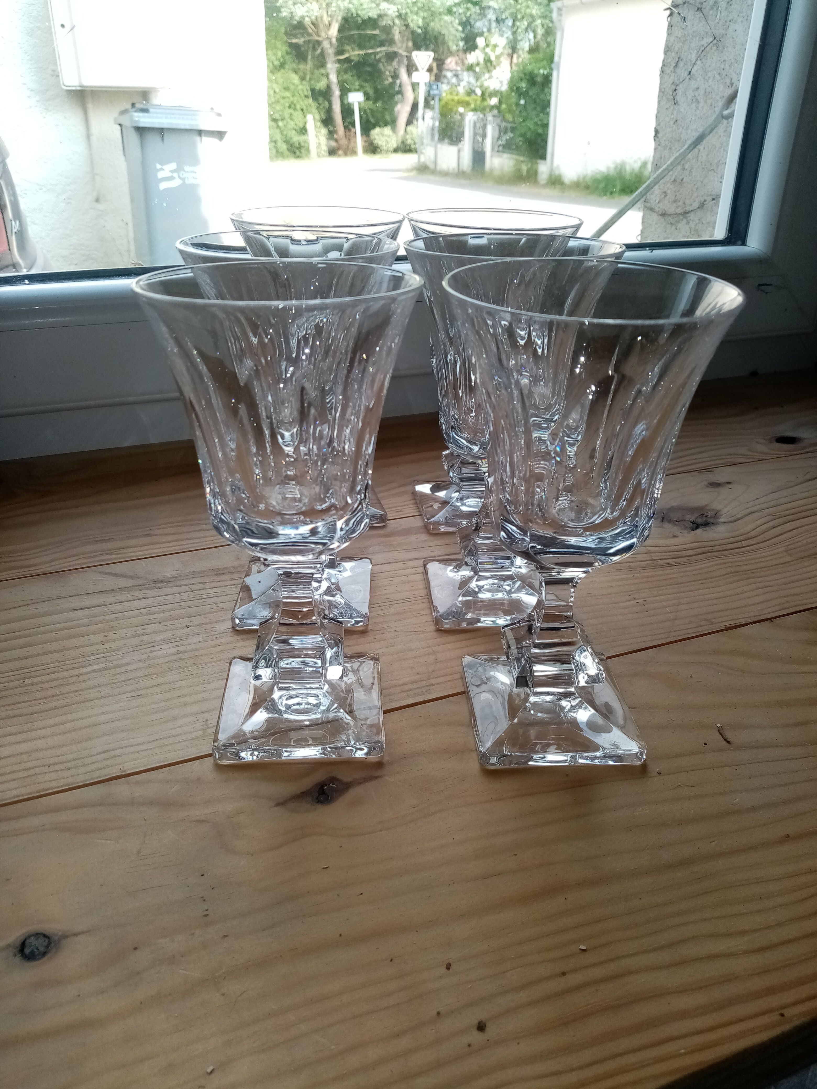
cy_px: 544
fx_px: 818
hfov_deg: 53.1
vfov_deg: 67.3
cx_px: 408
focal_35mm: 26
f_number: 1.8
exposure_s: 1/215
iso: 100
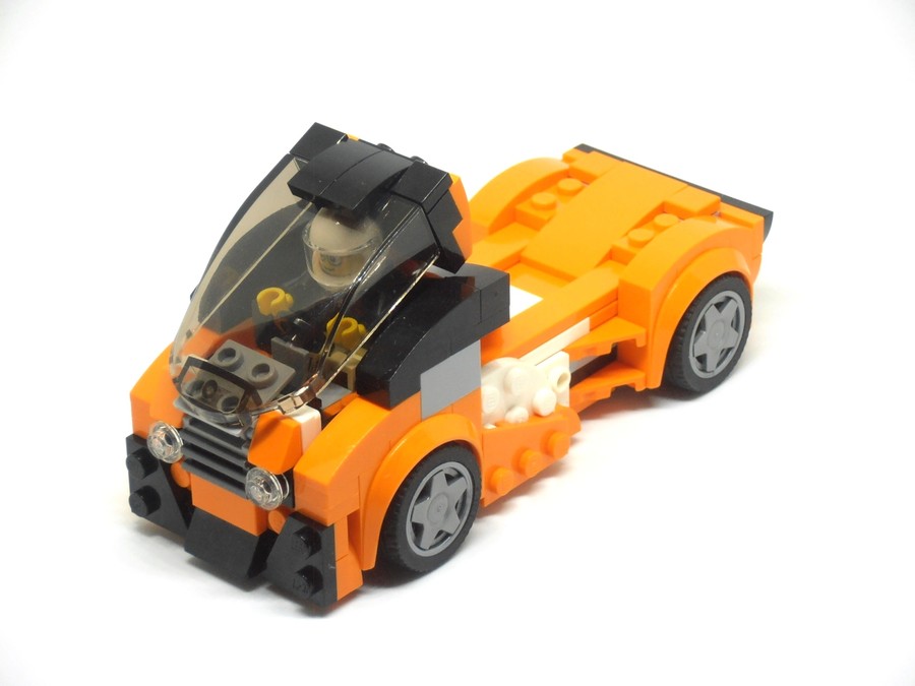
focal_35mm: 138
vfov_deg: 10.7
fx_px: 3648
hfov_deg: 14.3
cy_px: 343
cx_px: 458
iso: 125
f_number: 5.8
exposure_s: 1/20
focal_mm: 24.39
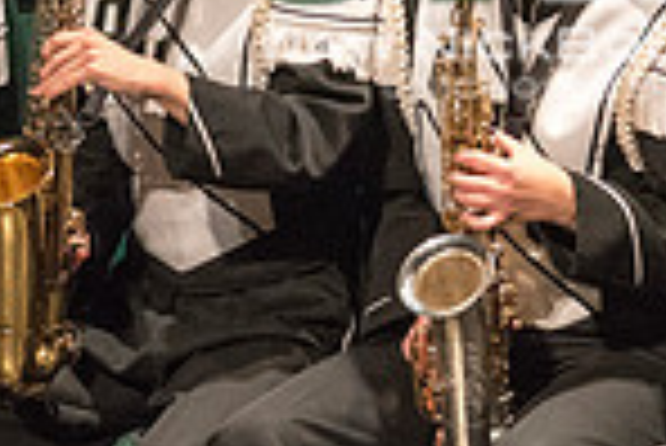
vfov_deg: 1.2
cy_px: -115
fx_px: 21795
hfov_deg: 1.8
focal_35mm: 1177
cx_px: 567
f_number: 2.8
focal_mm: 300
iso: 4000
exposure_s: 1/500
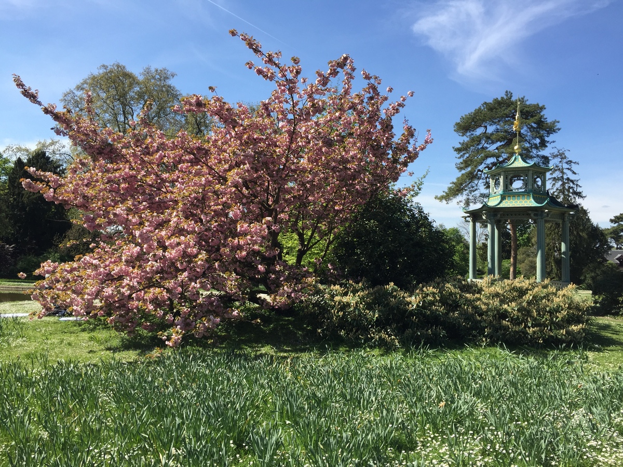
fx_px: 522
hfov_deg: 61.7
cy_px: 234
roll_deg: -1.2
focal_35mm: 29
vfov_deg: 48.2
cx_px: 312
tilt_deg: +3.6
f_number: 2.2
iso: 32
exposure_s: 1/1412
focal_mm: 4.15
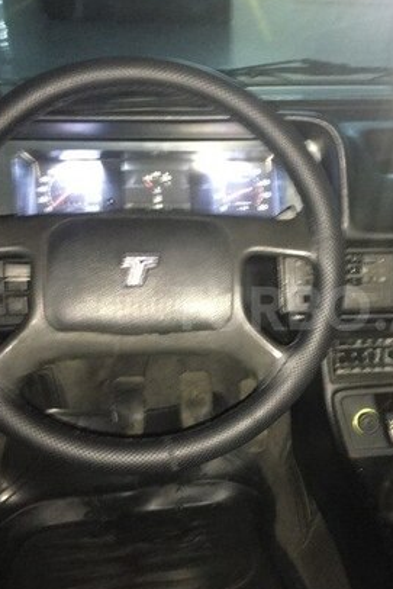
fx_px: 802
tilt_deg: -25.2
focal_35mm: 49
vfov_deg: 40.3
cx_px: 319
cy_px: 308
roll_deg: -3.2
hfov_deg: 27.0
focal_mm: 4.15
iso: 400
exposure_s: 1/17
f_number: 2.2
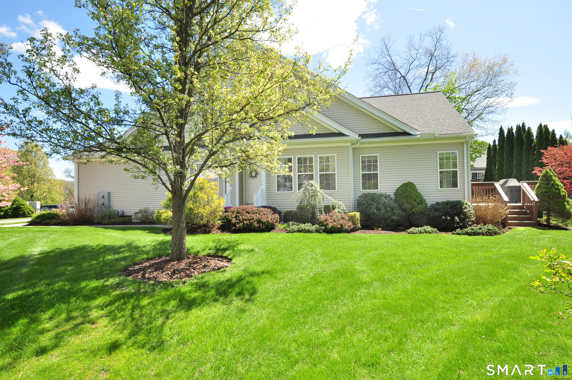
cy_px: 190
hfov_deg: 85.5
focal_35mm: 20
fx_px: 309
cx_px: 286
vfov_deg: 63.1
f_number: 9
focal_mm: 13
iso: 250
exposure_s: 1/160
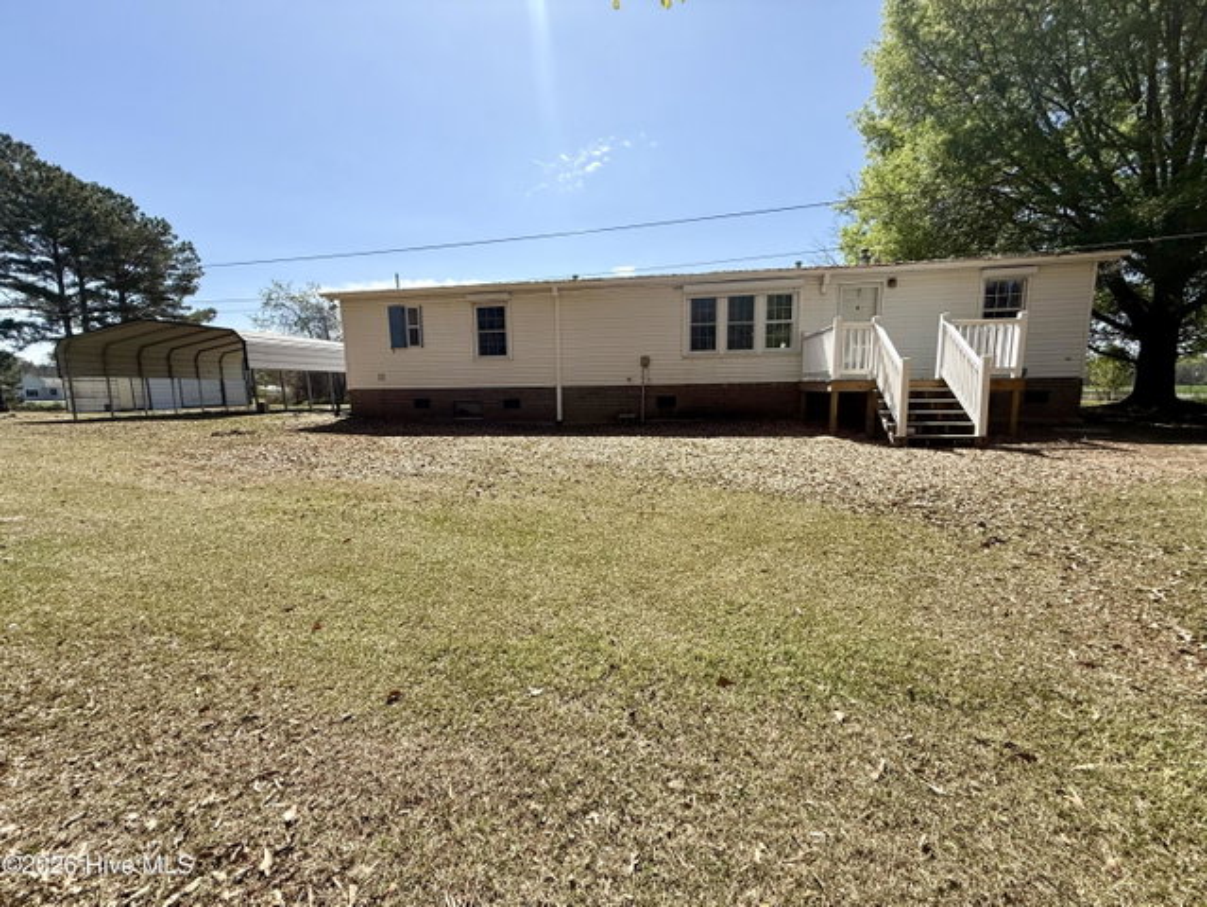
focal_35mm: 14
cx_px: 604
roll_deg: +0.5
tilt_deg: -7.0
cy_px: 454
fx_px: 488
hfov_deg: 102.0
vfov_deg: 85.7
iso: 50
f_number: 2.2
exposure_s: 1/1534
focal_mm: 2.22
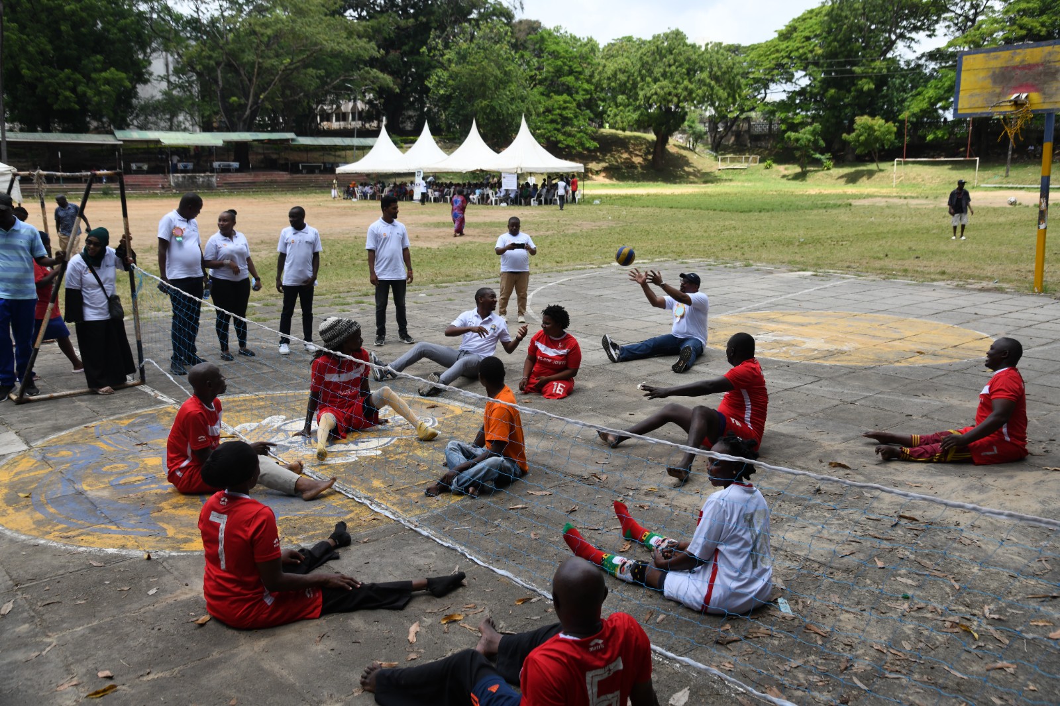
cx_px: 530
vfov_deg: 42.3
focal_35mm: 31
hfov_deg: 60.3
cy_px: 353
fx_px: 913
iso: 500
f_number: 6.3
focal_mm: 31
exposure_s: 1/1000
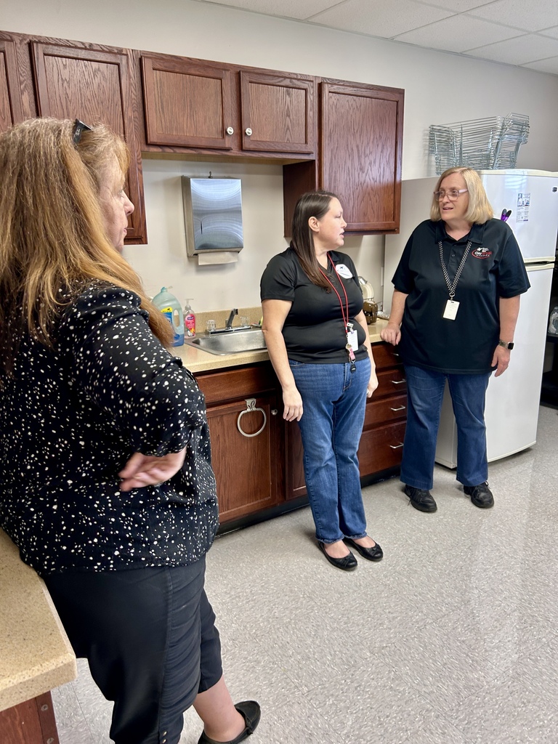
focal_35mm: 26
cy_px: 372
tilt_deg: -14.3
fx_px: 559
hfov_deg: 53.1
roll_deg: +1.2
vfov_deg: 67.3
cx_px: 279
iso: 80
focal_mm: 5.7
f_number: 1.5
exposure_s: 1/60
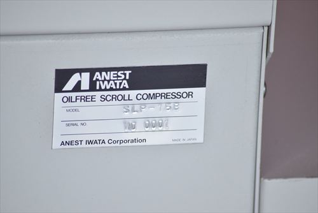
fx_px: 3977
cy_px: 106
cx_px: 159
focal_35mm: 450
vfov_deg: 3.1
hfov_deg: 4.6
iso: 1250
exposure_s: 1/640
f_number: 6.3
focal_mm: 300
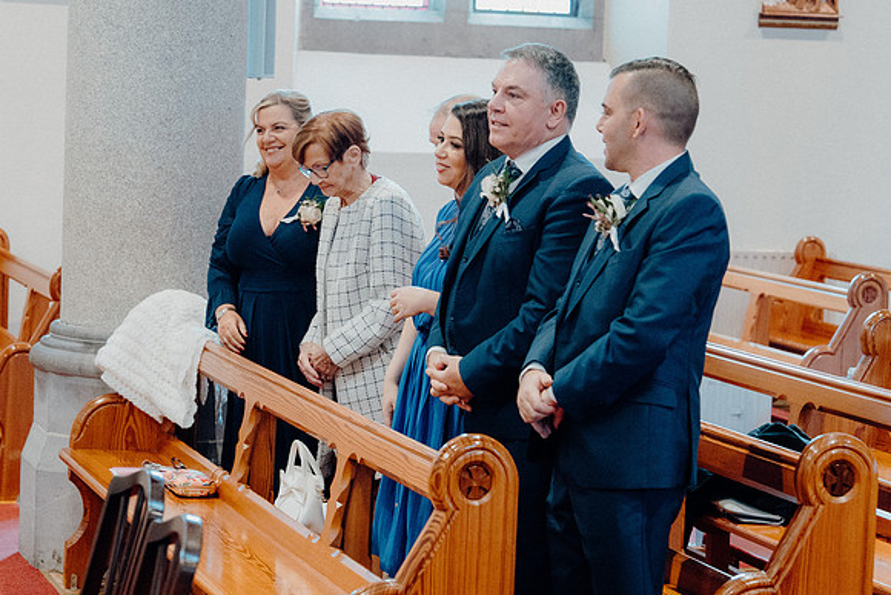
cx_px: 446
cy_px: 298
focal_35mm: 105
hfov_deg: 19.5
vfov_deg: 13.0
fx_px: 2599
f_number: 3.5
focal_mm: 70
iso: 4000
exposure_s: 1/160
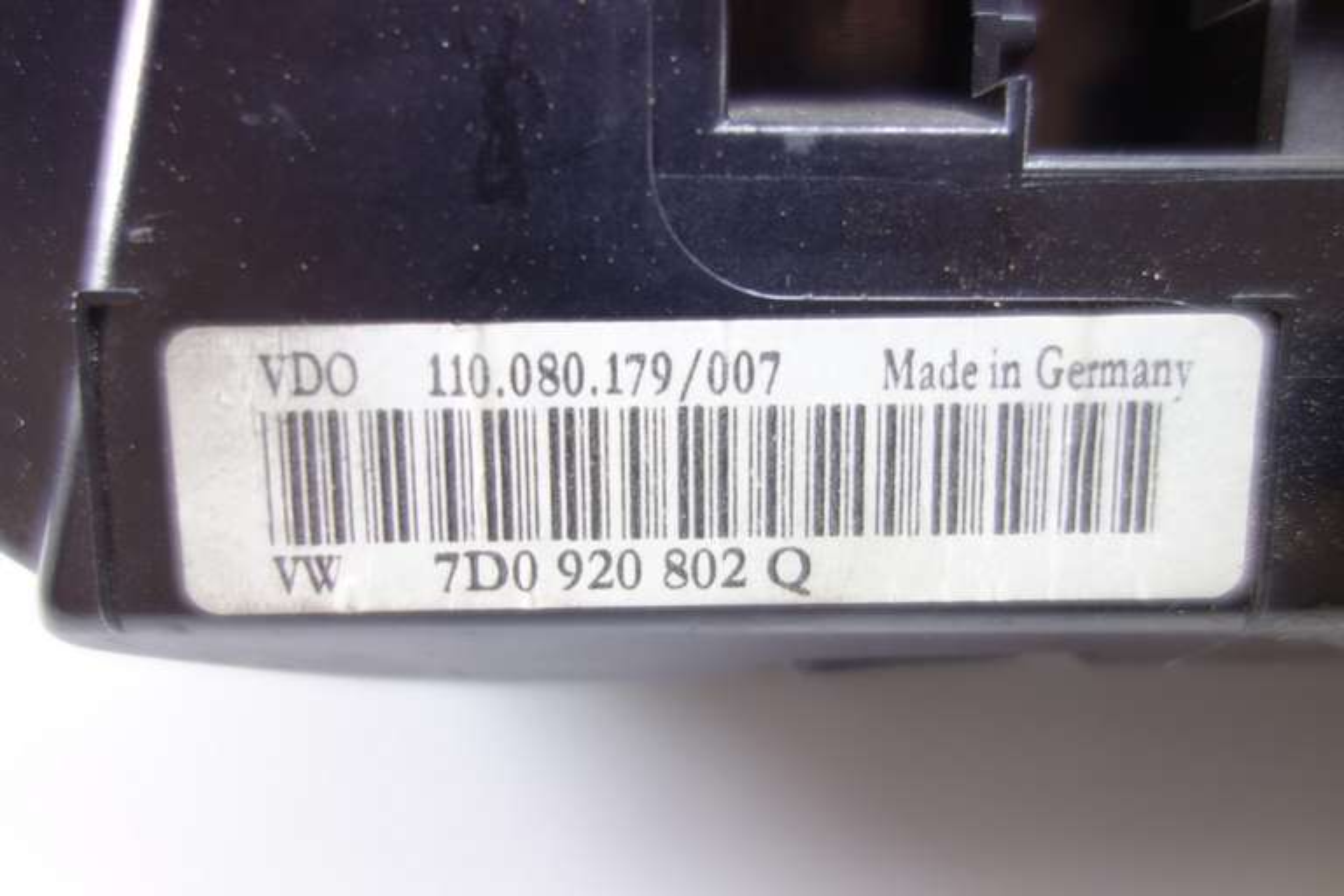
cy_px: 448
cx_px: 672
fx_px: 1045
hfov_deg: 65.5
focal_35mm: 28
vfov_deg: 46.4
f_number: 1.8
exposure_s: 1/30
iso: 125
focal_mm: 10.4
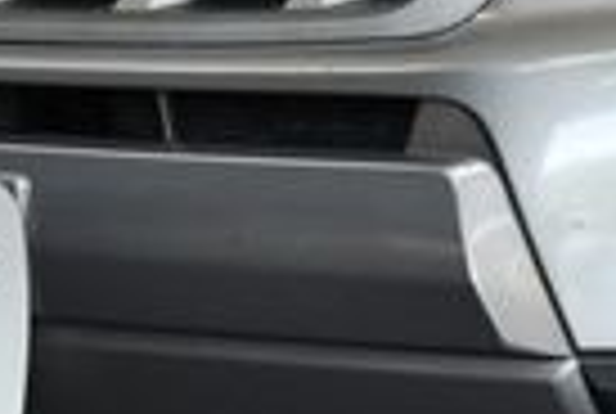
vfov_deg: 2.8
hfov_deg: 4.2
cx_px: 1052
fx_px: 8334
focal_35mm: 486
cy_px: 292
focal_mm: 52
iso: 800
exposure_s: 1/160
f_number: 5.6
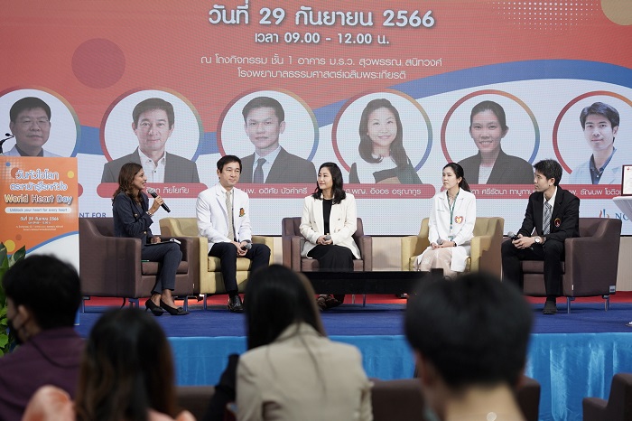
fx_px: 1614
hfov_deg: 22.2
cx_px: 316
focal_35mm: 92
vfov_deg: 14.8
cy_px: 210
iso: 500
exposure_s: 1/80
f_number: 4.5
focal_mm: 92
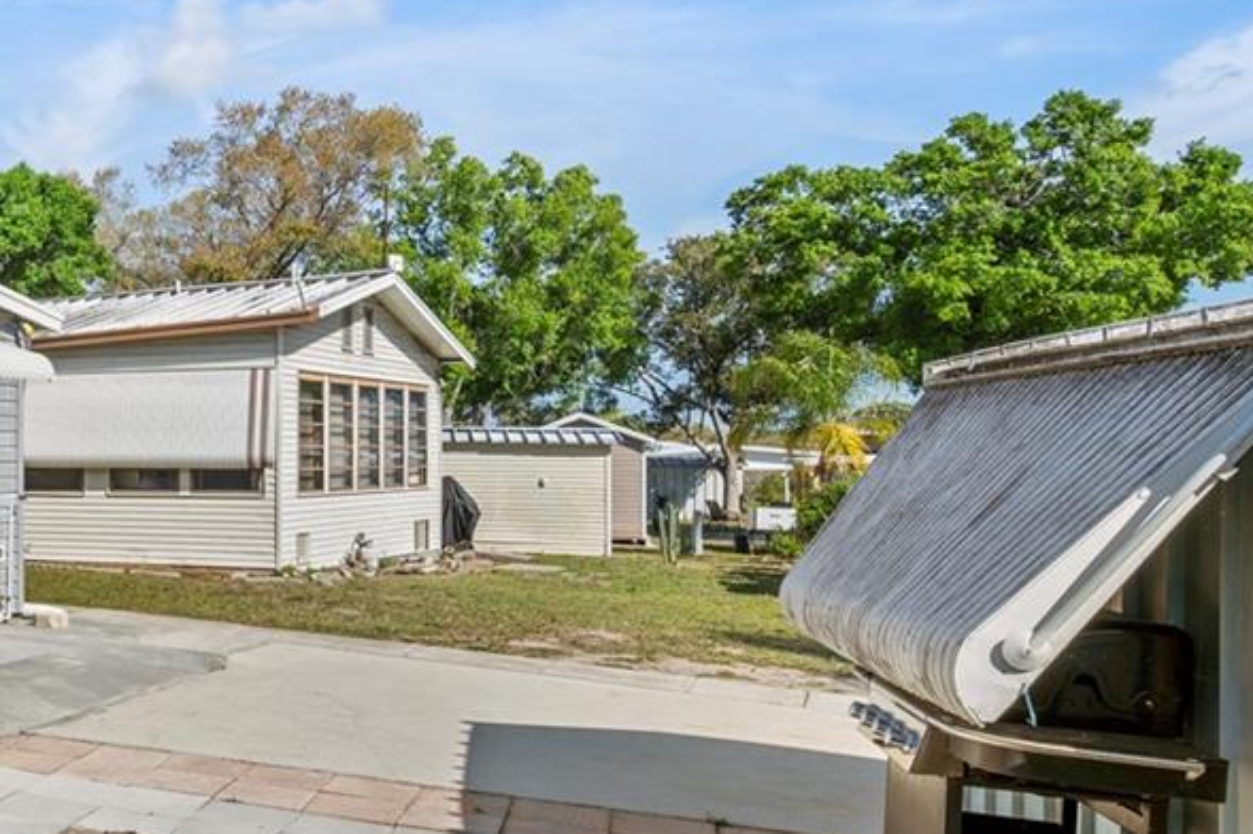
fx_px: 1322
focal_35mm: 38
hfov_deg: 40.5
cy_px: 458
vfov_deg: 35.0
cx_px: -136
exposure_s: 1/640
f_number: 7.1
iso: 320
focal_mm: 14
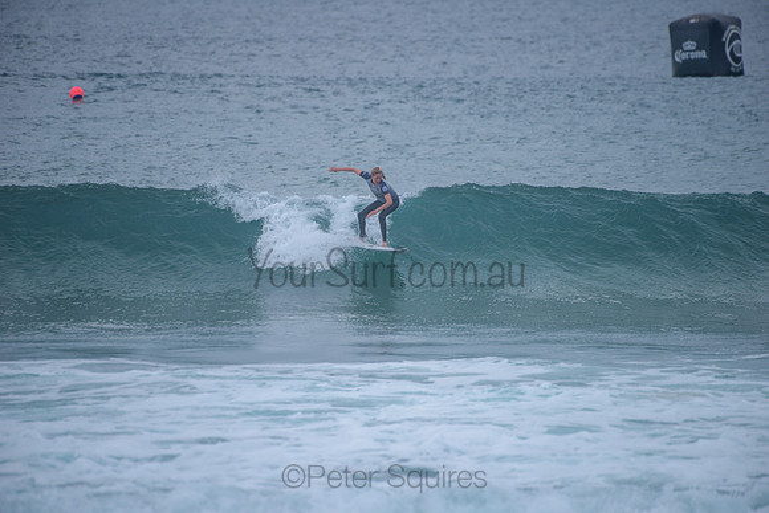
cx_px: 384
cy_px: 256
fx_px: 10683
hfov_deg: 4.1
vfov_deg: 2.8
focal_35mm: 500
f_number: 5.6
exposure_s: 1/2000
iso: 320
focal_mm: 500
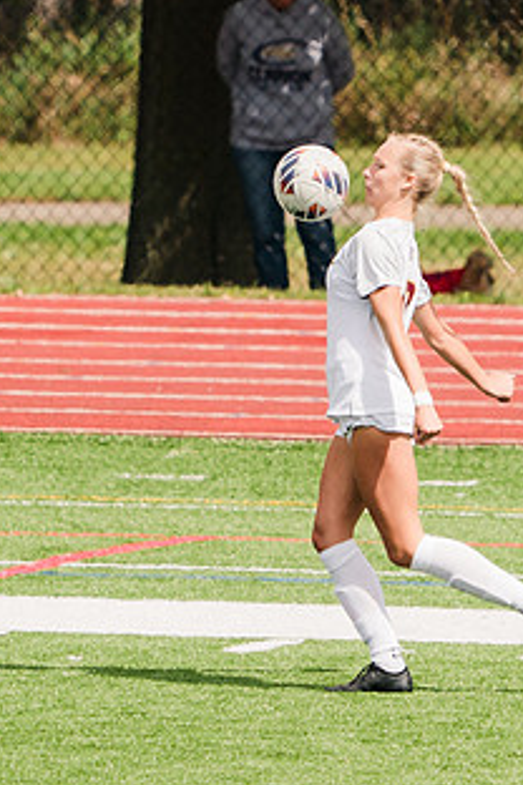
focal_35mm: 1190
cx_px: 326
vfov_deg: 1.7
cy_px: 228
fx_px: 25930
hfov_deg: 1.2
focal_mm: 433
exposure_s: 1/1600
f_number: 6.3
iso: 320
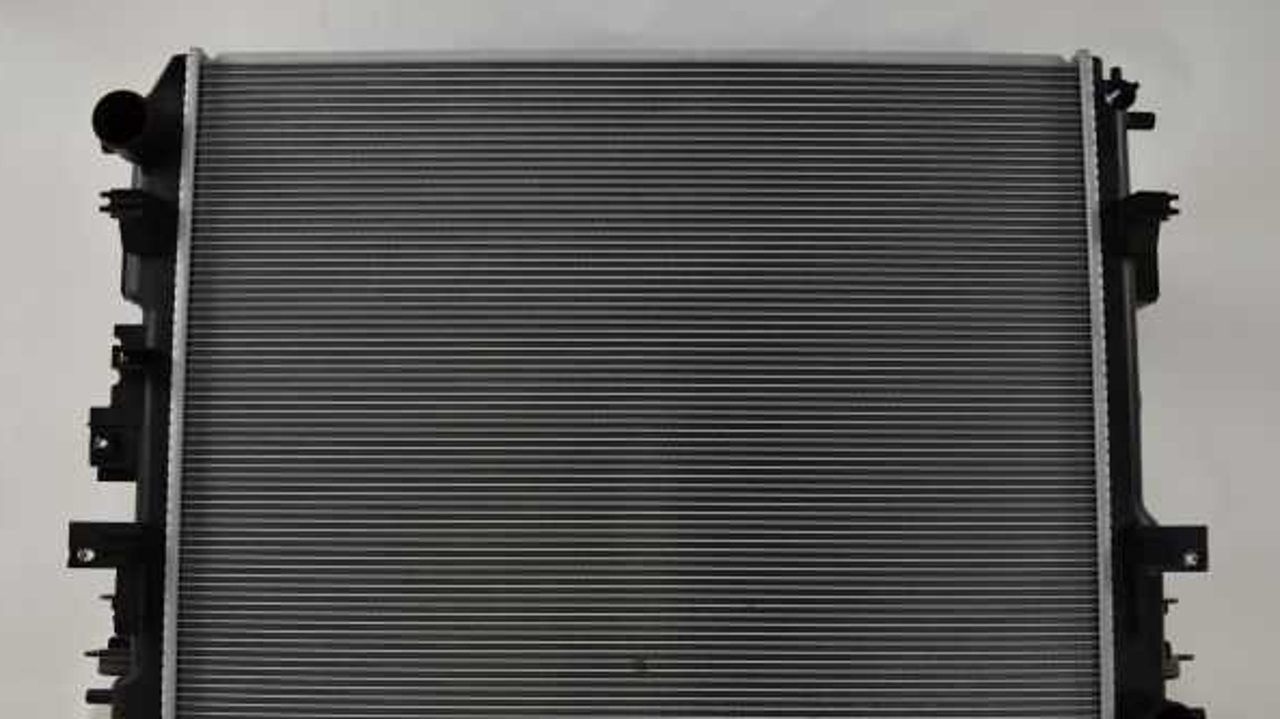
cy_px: 425
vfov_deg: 33.6
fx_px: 1187
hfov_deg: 56.6
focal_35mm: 35
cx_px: 635
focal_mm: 22
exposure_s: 1/125
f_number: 5.6
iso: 400
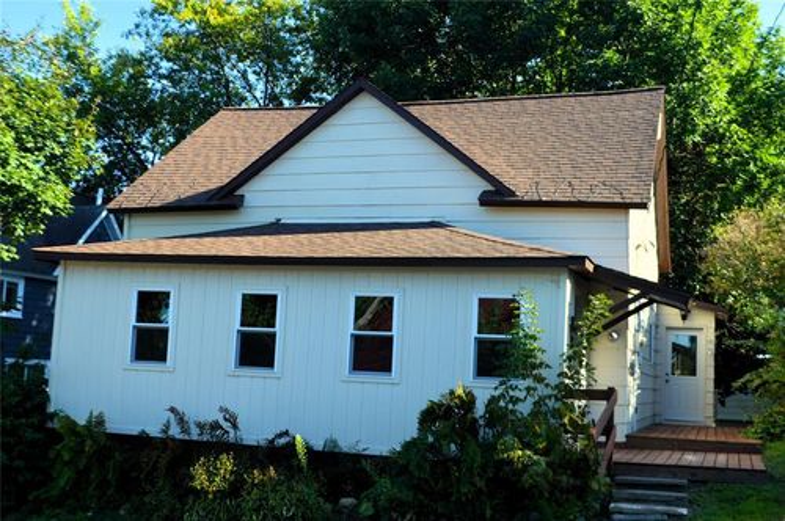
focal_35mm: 44
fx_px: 947
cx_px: 392
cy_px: 260
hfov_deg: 45.0
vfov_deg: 30.8
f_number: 5.6
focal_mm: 29
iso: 110
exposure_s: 1/125
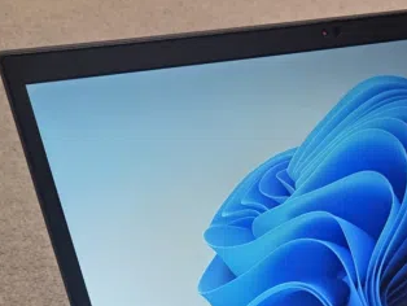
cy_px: 453
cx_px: 378
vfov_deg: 17.7
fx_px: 882
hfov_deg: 25.1
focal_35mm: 75
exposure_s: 1/100
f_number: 1.8
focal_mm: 5.4
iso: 250
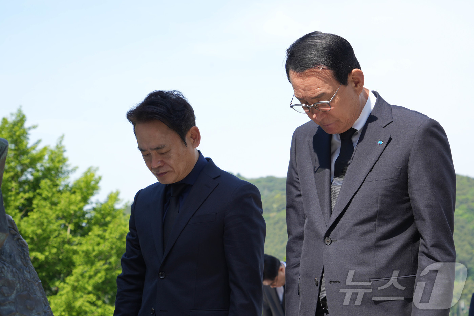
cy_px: 158
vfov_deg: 17.7
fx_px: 1014
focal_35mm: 77
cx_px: 237
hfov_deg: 26.3
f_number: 9
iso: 160
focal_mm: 77
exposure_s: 1/125
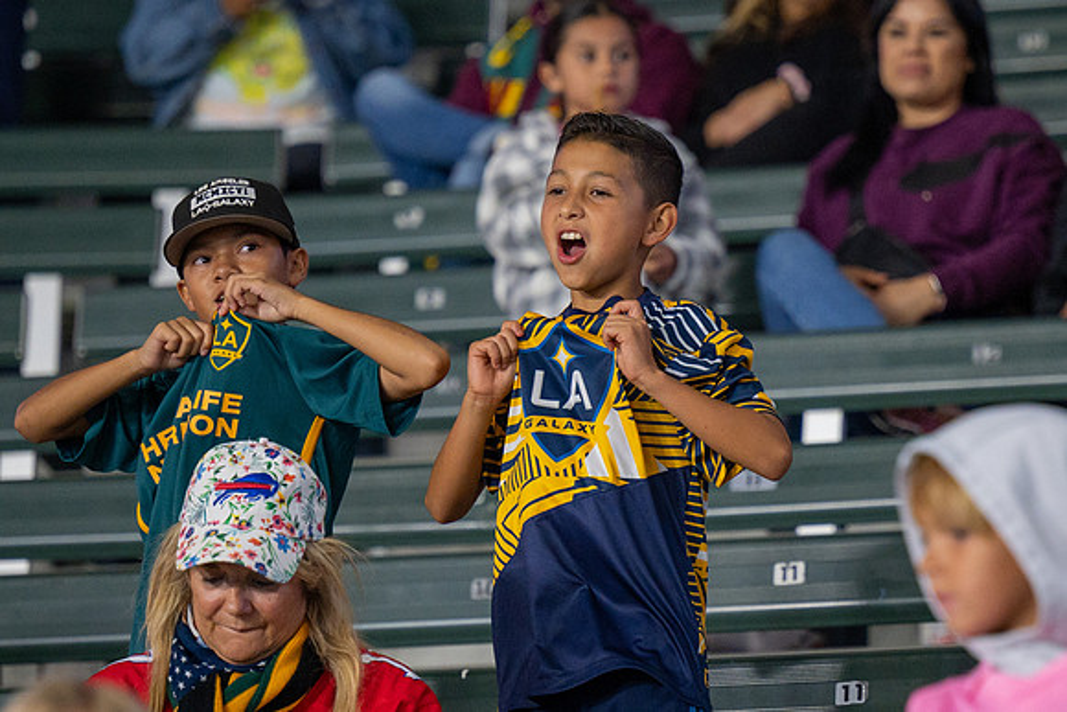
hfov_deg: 6.7
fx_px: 9071
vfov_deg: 4.5
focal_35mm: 306
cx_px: 680
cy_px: 384
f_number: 2.8
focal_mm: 160
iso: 1000
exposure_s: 1/500
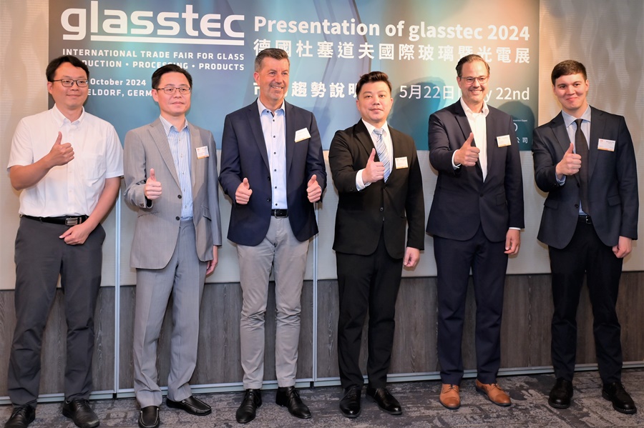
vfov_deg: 43.6
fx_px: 536
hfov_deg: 62.0
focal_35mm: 30
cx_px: 322
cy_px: 214
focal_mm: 30
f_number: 5
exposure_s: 1/80
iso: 1000
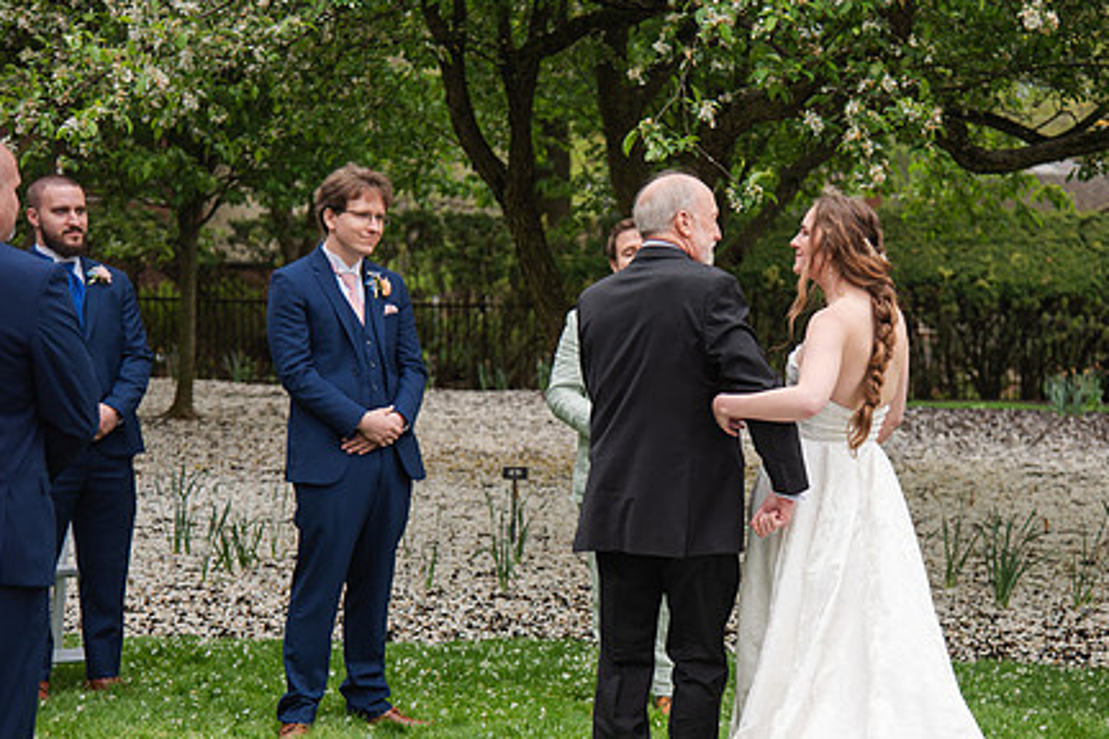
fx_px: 2957
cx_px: 742
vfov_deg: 14.2
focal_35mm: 96
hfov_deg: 21.2
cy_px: 443
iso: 100
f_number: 4
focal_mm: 70
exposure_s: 1/400
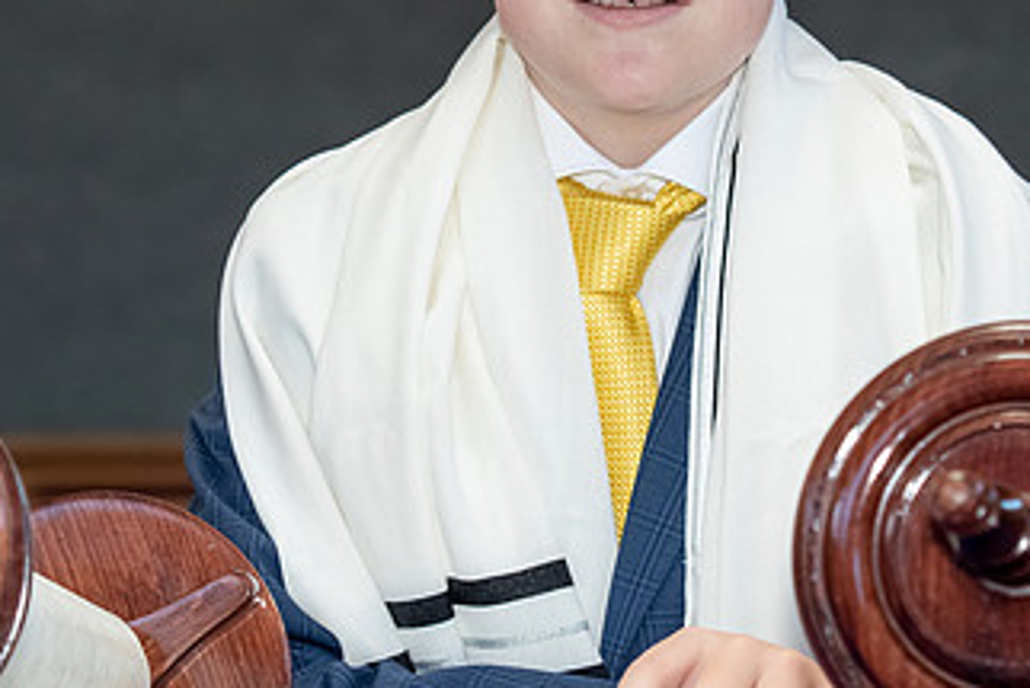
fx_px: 8987
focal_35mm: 314
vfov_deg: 4.4
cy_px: 98
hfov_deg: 6.6
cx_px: 642
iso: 400
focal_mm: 95
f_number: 5.6
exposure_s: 1/250
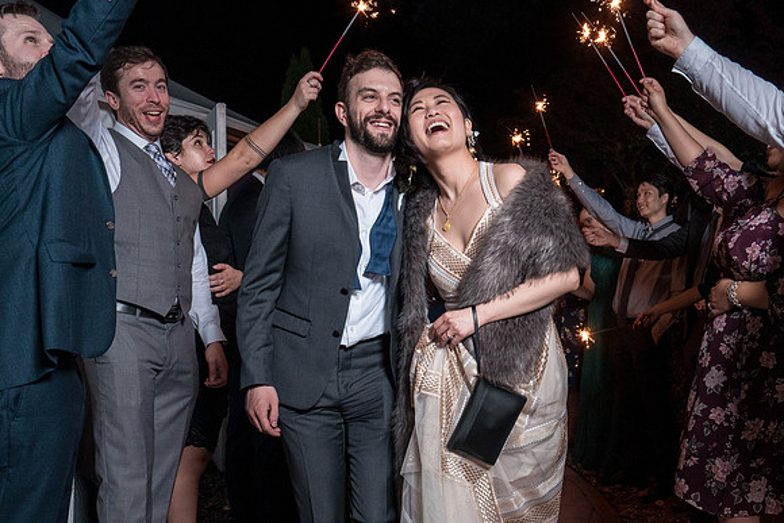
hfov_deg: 46.6
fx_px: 898
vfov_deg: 32.1
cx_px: 503
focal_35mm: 41
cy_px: 359
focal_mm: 29
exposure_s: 1/200
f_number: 5.6
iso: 2000
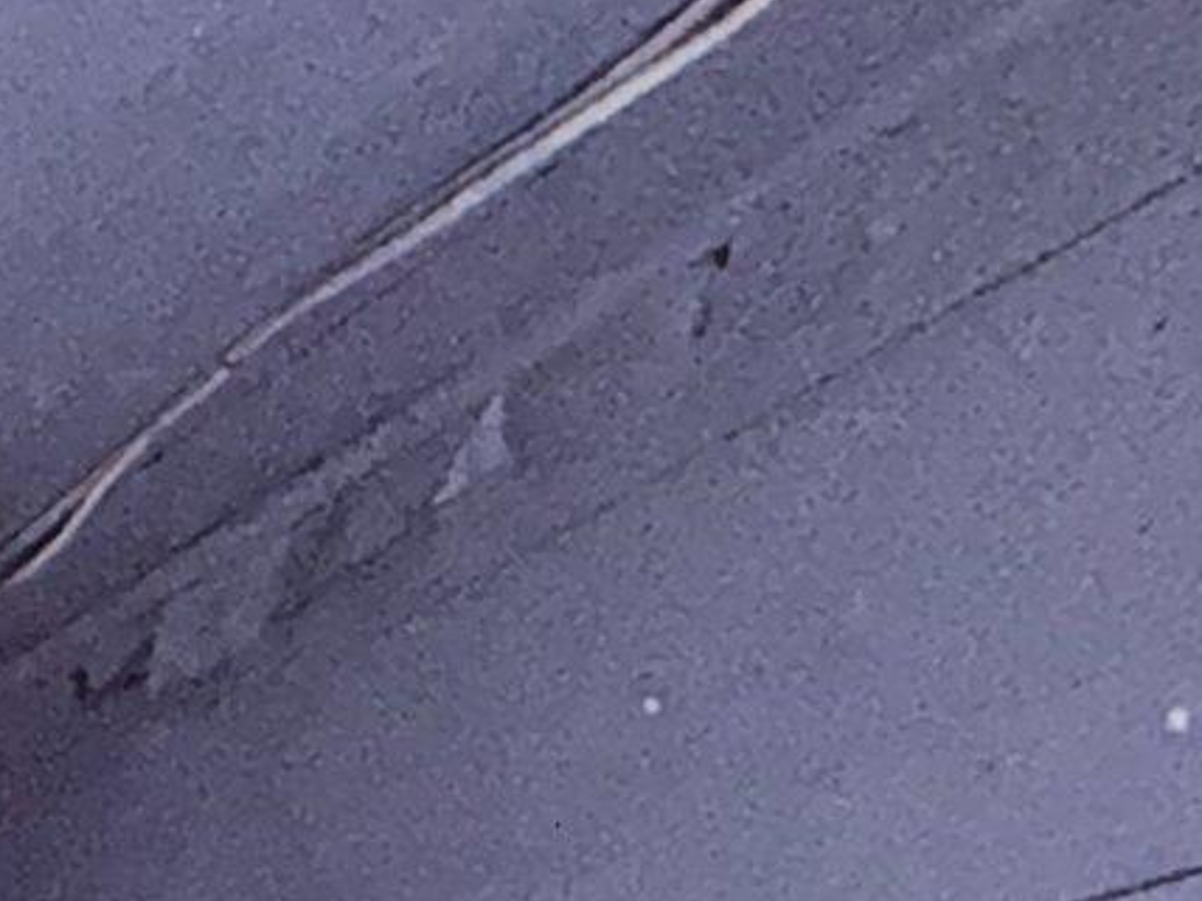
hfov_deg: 16.0
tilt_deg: -10.8
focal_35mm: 67
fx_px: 2326
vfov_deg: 15.1
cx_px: -1561
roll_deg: +0.8
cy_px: 2055
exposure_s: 1/56
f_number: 2.2
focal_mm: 2.22
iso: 320
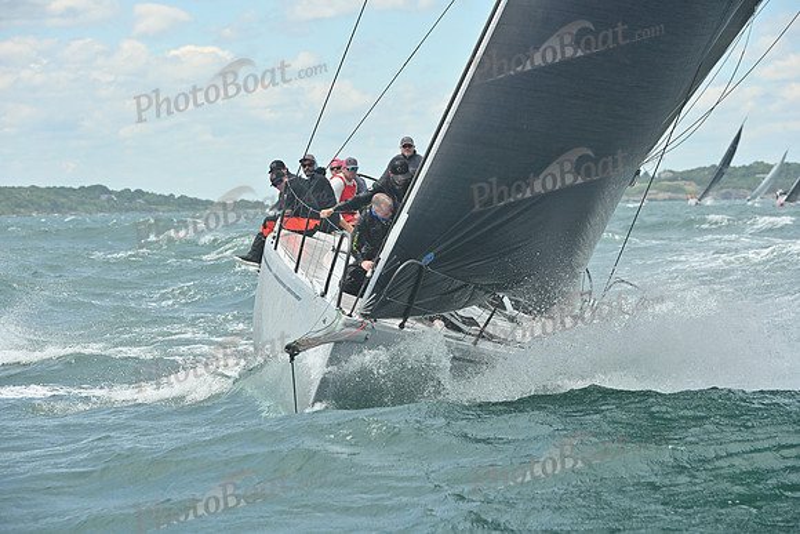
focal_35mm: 130
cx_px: 400
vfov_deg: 10.6
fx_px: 2889
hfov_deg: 15.8
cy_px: 267
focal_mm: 130
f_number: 6.3
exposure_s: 1/1250
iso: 250
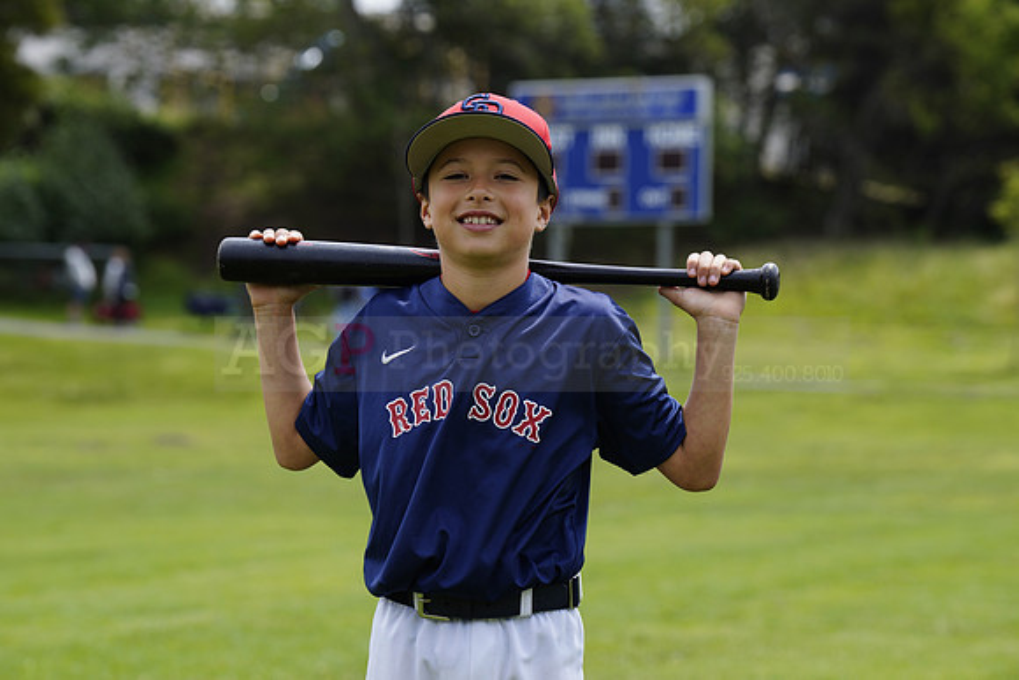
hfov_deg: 14.2
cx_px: 510
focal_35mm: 144
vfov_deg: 9.5
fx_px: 4077
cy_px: 340
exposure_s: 1/250
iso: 100
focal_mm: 144
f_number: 6.3
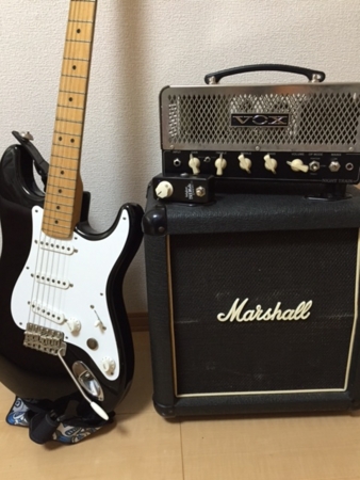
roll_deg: +0.4
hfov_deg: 48.3
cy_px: 240
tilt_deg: -22.0
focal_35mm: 29
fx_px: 402
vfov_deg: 61.6
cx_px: 180
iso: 160
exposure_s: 1/30
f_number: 2.2
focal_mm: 4.15
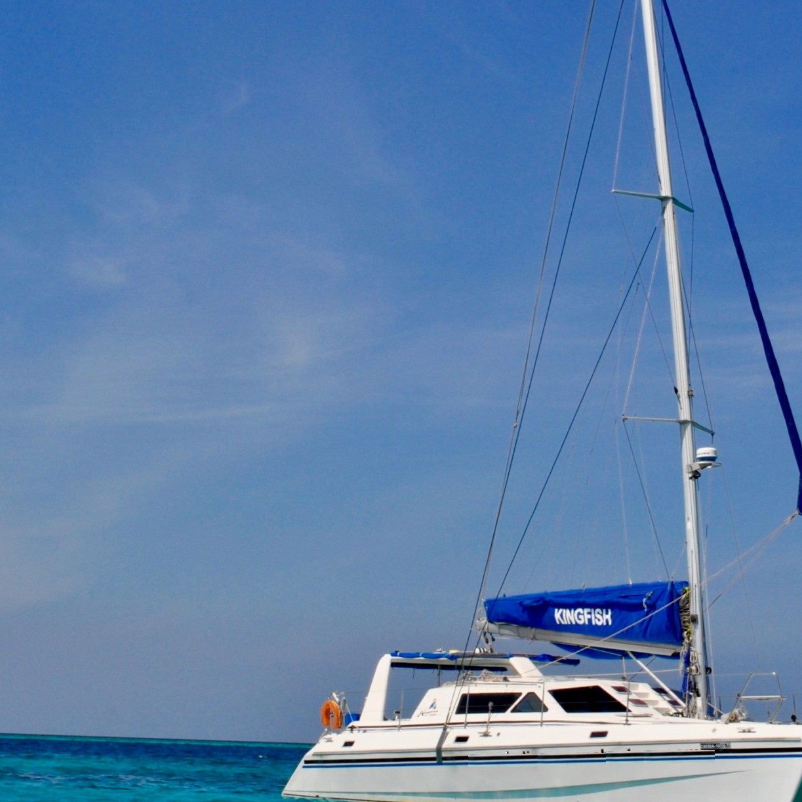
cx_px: 572
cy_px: 313
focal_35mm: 80
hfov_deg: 21.5
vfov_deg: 21.6
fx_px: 2097
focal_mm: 28
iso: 200
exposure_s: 1/640
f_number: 13
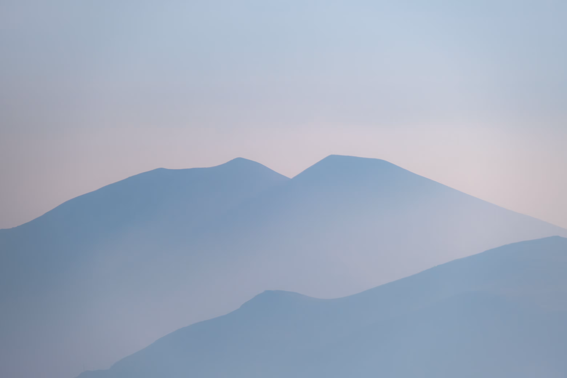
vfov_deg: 6.8
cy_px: 189
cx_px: 284
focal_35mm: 203
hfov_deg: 10.1
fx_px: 3197
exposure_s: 1/1900
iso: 160
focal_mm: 135
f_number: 5.6
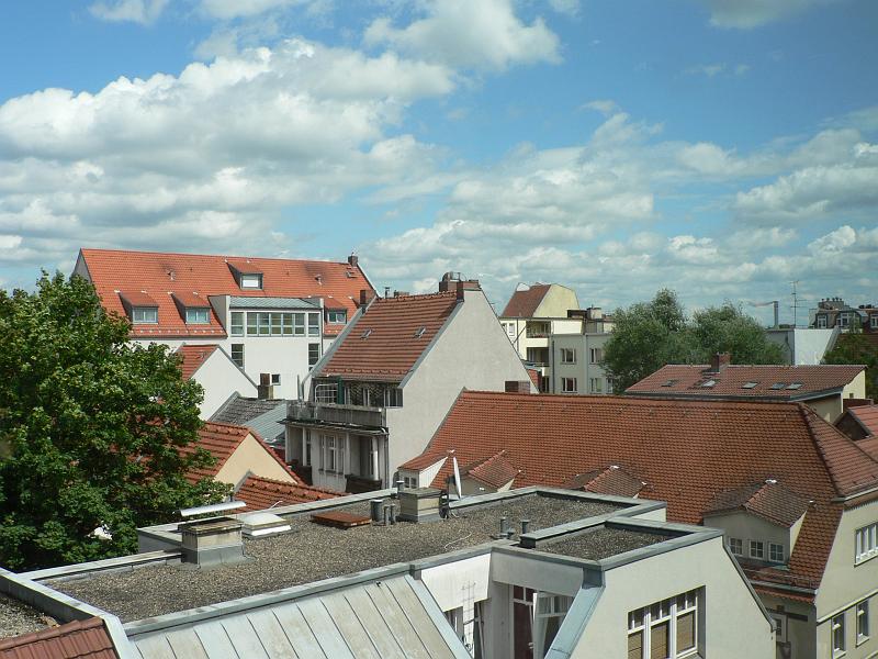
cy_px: 330
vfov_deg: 39.7
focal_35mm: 36
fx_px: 913
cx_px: 439
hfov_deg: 51.4
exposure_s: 1/400
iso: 80
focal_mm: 6
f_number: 5.6
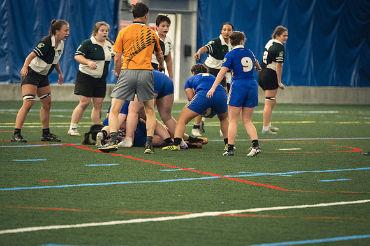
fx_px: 2927
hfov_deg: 7.2
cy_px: 123
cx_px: 185
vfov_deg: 4.8
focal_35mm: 285
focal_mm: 190
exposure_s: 1/500
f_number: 2.8
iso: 7200
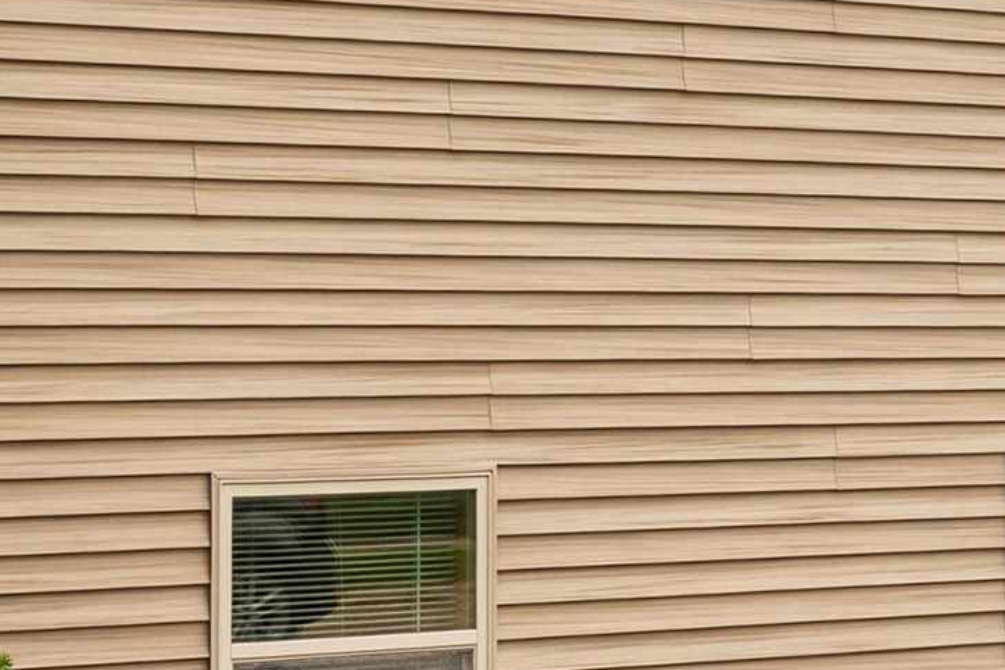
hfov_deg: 14.7
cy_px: 116
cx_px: 532
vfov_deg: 9.8
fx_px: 3909
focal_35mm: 140
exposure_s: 1/200
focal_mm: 33
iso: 1000
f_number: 7.1
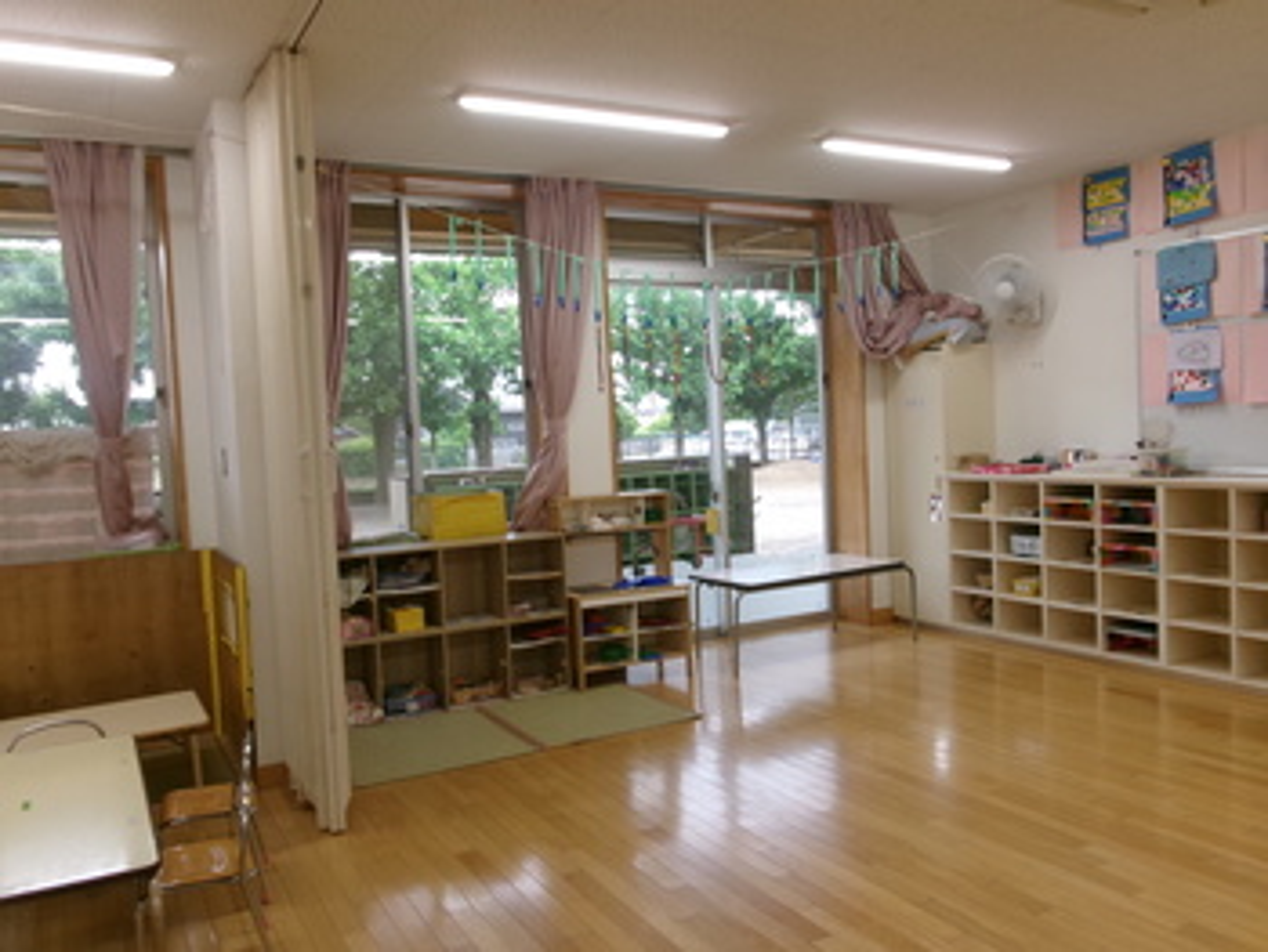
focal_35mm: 28
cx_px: 634
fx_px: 1026
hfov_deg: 63.4
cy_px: 476
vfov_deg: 49.8
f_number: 3.9
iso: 100
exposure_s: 1/34
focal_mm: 5.1
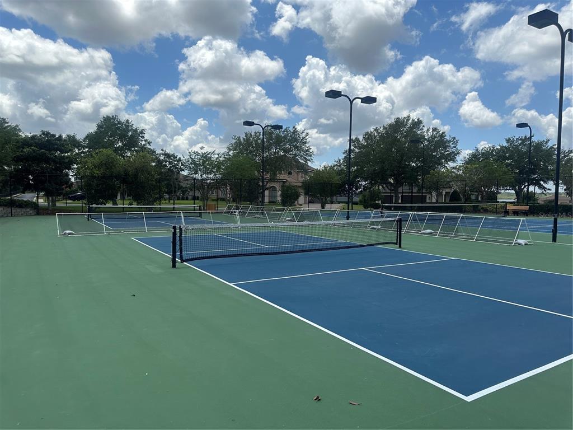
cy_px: 215
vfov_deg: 56.8
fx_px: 397
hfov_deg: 71.6
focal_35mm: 24
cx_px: 286
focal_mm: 6.86
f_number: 1.78
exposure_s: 1/5848
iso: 80
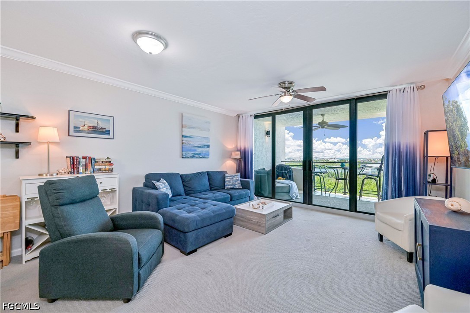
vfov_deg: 81.1
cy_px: 156
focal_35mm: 14
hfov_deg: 104.3
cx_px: 235
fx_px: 183
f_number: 6.3
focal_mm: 14
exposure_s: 1/125
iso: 800
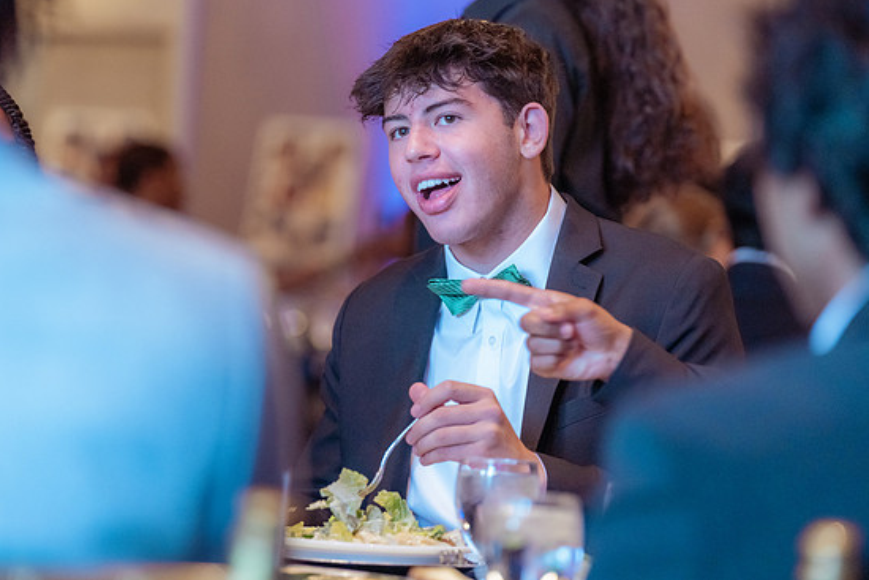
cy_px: 245
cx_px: 446
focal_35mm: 160
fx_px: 3863
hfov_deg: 12.8
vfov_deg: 8.6
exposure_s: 1/250
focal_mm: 132
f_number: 2.8
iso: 3200
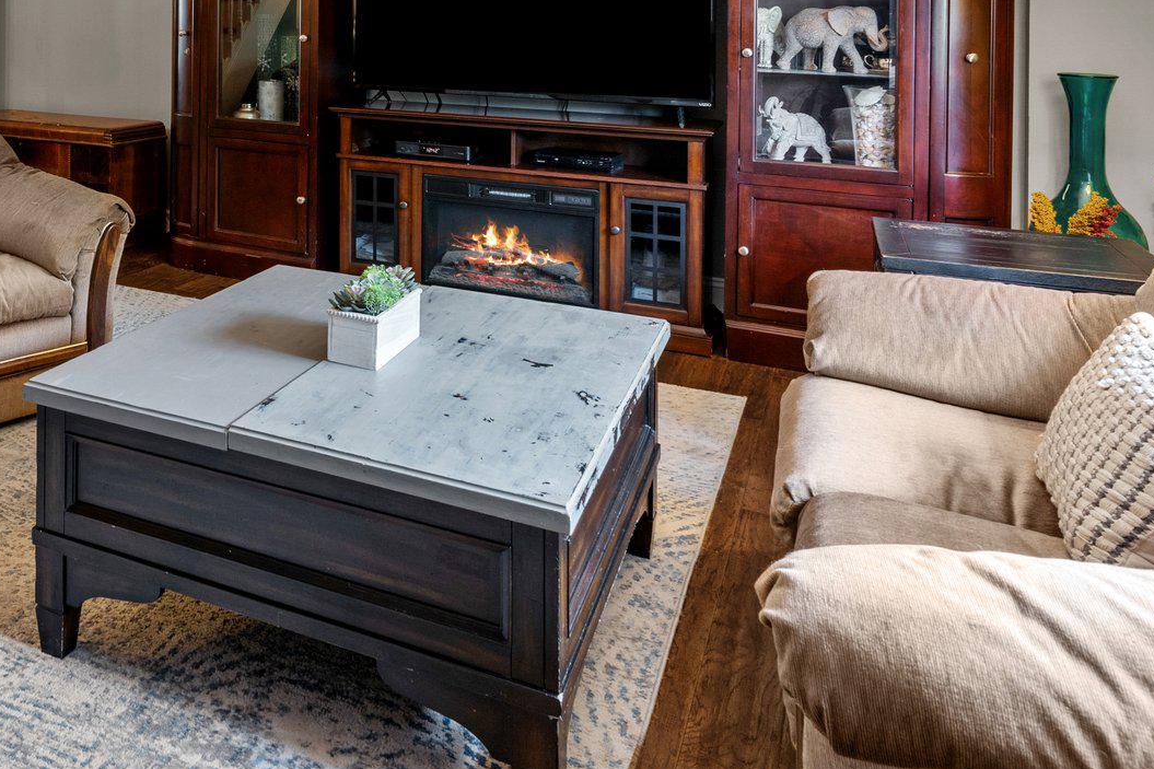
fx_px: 1058
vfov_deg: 36.5
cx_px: 179
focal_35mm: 33
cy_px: 26
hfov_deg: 52.3
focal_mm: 17
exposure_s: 1/4
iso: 400
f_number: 8
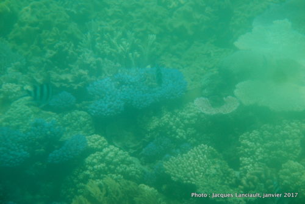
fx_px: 827
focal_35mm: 98
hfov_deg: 20.9
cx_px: 152
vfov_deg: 14.1
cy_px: 102
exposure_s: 1/800
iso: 800
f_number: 7.1
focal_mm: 65
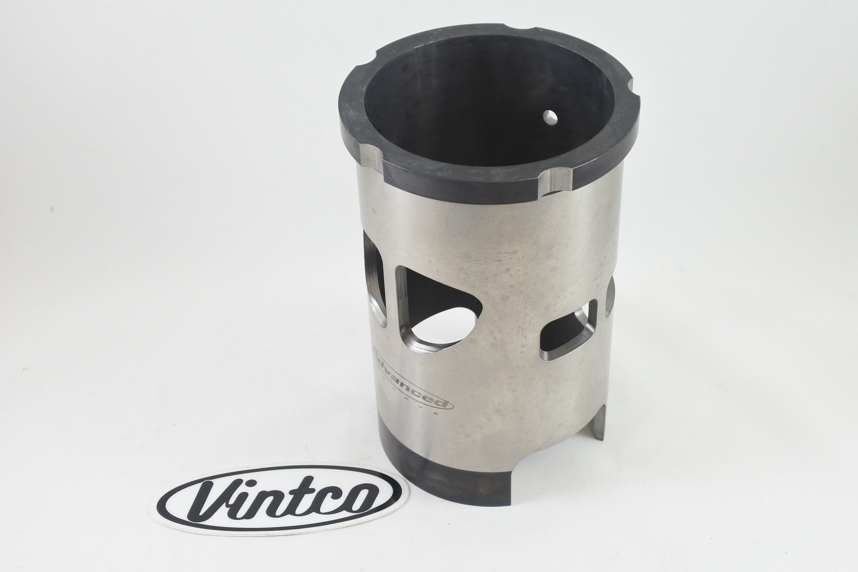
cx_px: 429
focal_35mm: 37
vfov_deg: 35.9
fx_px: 882
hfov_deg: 51.9
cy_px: 286
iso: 500
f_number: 4
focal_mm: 14
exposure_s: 1/125
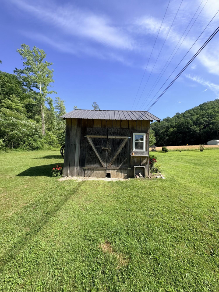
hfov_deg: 85.7
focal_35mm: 14
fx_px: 118
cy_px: 146
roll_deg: -1.2
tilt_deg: +1.9
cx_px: 110
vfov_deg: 102.1
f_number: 2.2
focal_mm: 2.22
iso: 40
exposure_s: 1/879
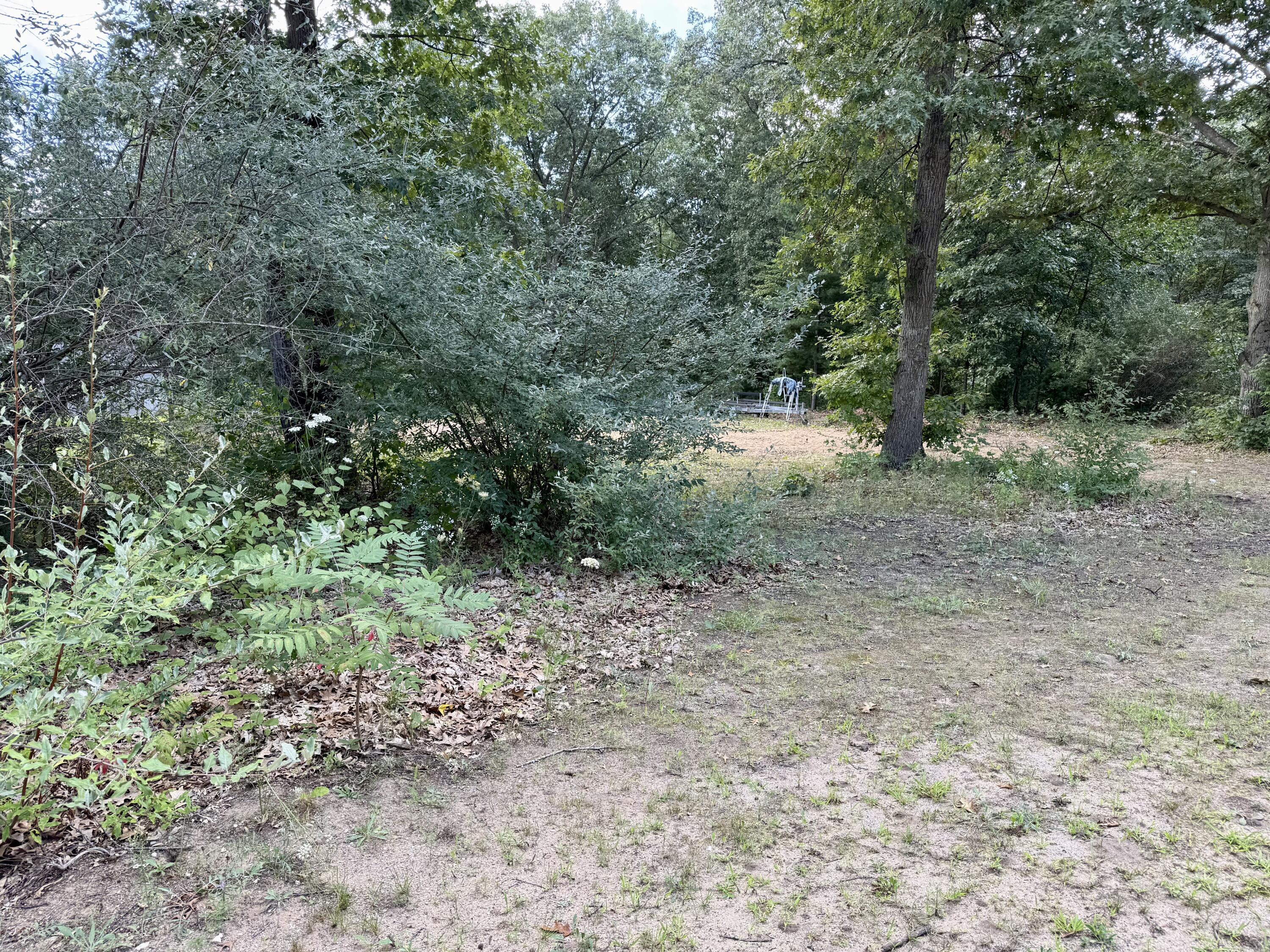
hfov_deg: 71.6
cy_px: 476
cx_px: 635
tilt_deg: -5.4
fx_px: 881
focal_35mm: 24
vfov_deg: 56.8
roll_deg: -0.6
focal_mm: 6.76
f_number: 1.78
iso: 80
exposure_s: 1/194
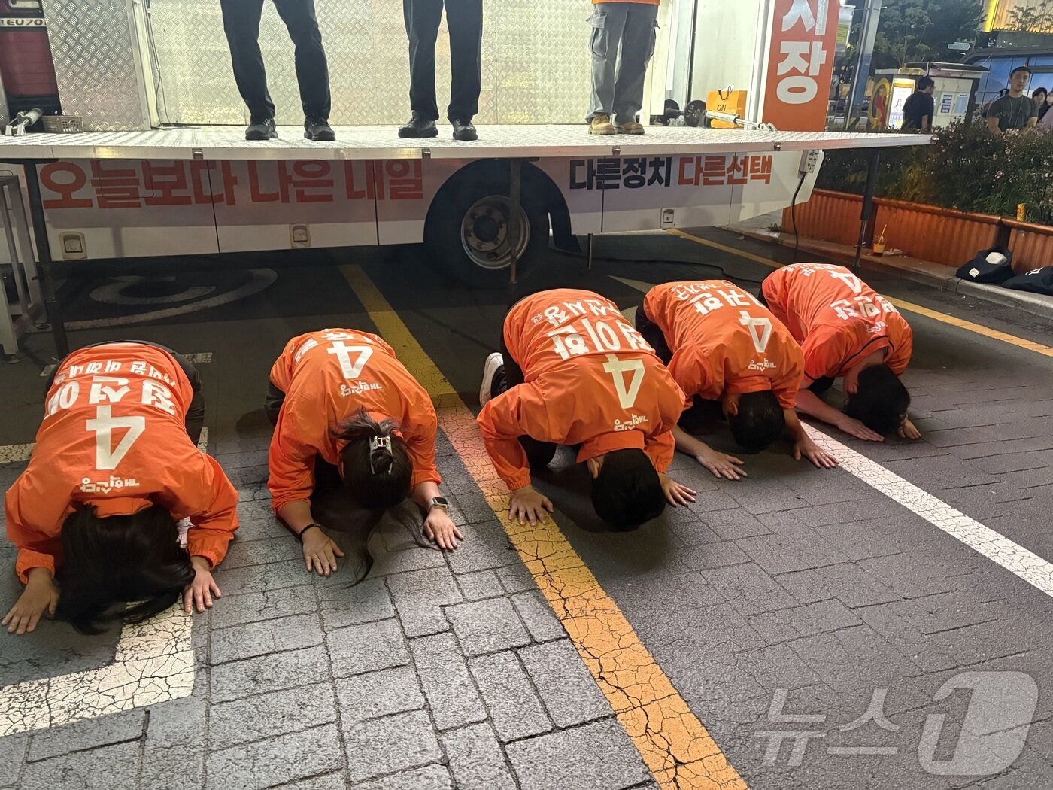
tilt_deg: -23.0
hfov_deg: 67.3
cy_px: 395
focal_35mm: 26
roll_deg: -1.6
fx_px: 791
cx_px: 526
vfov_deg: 53.1
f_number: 1.6
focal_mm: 5.96
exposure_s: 1/60
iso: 500
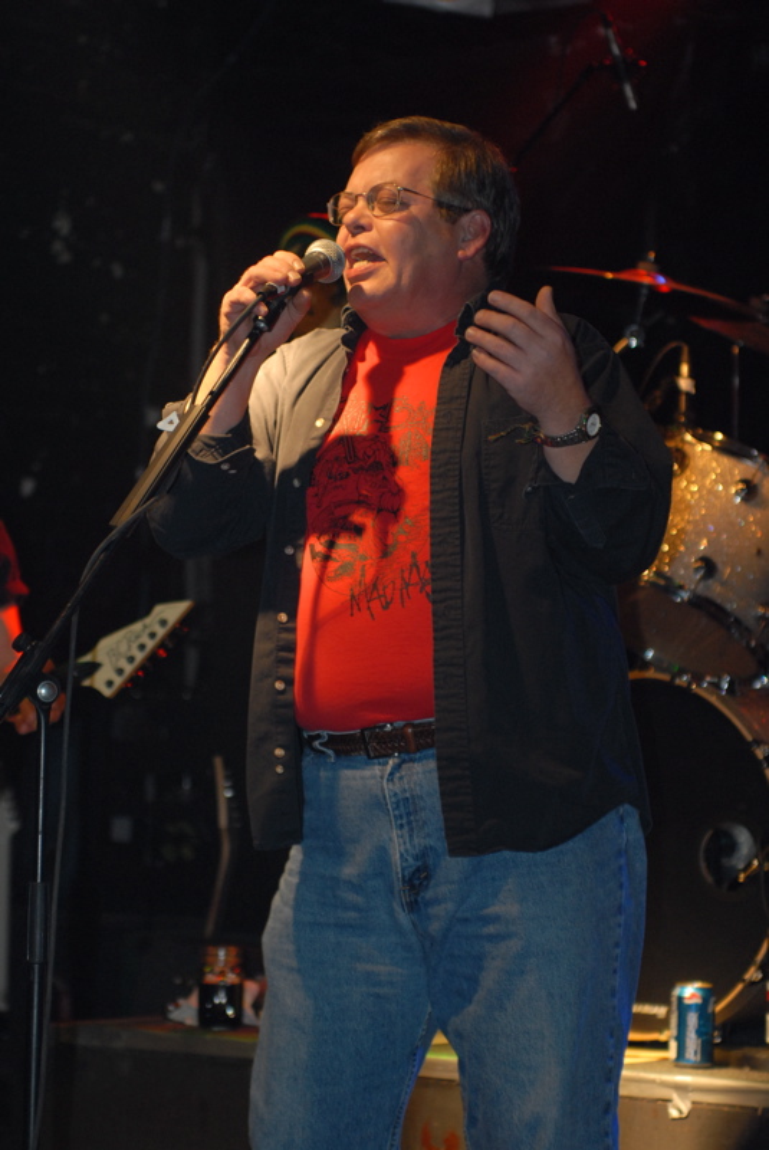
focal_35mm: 105
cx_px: 384
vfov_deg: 19.4
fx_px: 3357
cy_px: 575
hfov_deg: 13.1
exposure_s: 1/125
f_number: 2.8
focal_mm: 70
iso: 400
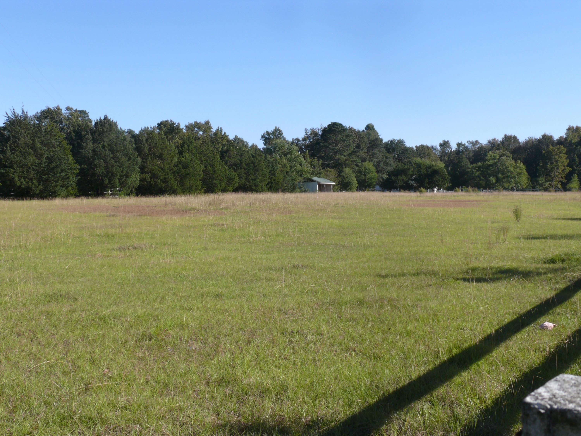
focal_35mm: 46
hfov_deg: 41.2
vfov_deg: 31.5
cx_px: 290
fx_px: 772
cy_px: 218
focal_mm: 9.8
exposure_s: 1/320
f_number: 5.6
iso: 100
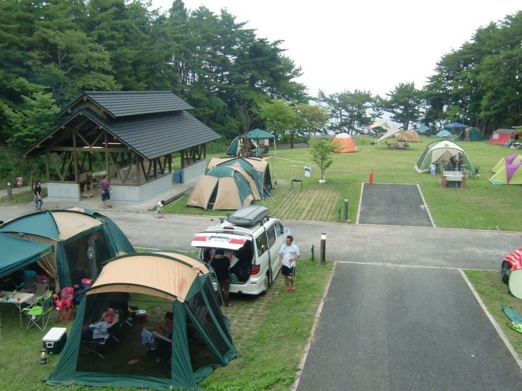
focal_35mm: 34
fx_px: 513
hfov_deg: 54.0
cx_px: 261
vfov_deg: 41.8
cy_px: 196
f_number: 3.6
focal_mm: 6.1
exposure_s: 1/60
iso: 200
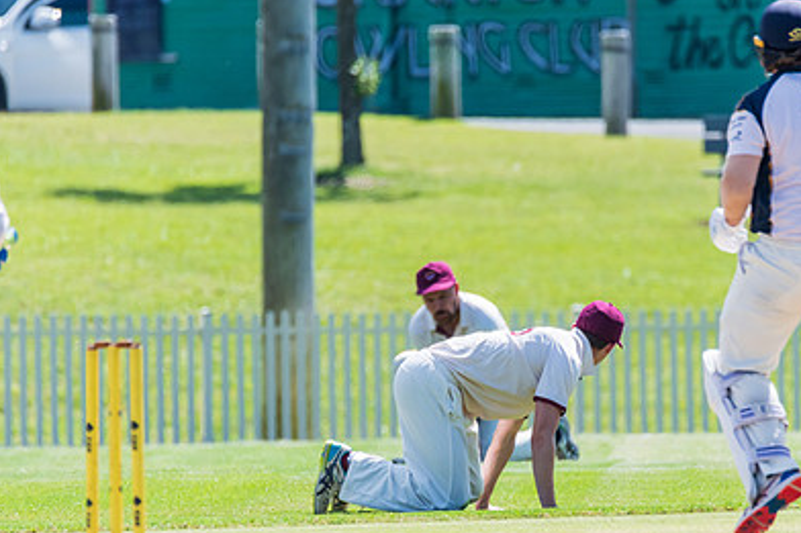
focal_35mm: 969
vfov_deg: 1.4
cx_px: 479
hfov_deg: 2.1
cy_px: 354
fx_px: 21550
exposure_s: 1/2000
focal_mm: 600
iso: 640
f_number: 6.3
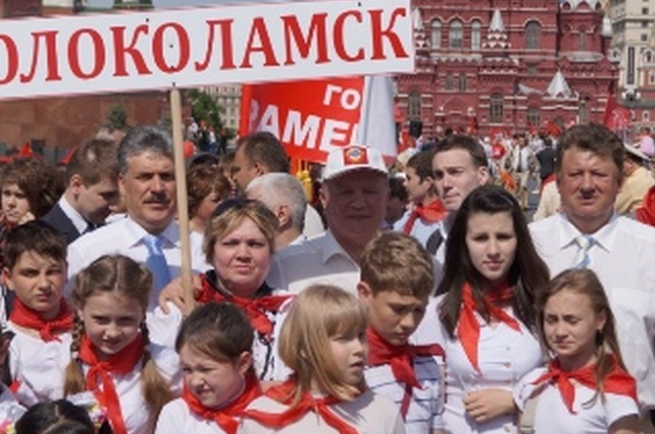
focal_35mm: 83
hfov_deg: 24.6
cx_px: 309
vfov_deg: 16.4
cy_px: 213
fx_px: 1504
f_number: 6.3
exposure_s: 1/1250
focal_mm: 35
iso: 100
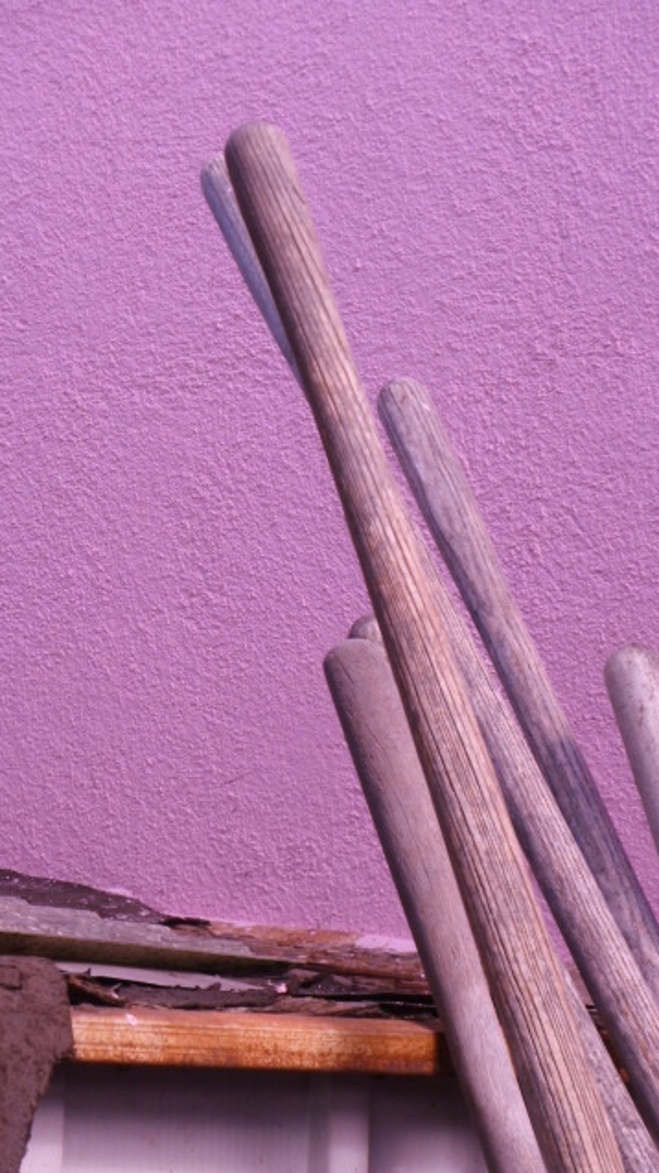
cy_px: 586
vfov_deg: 13.4
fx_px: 5005
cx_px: 285
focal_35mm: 161
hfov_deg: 7.5
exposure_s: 1/200
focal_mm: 24.1
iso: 80
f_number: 4.5
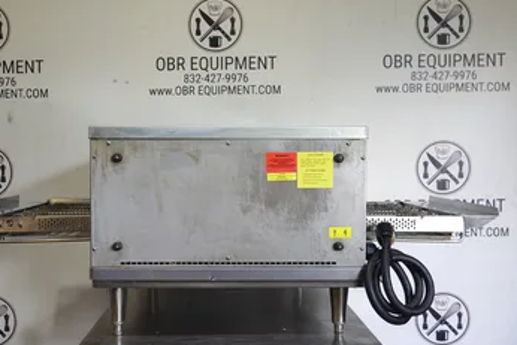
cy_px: 172
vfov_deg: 36.0
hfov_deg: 51.7
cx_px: 220
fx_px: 532
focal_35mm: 37
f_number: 3.5
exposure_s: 1/13
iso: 64
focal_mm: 11.76
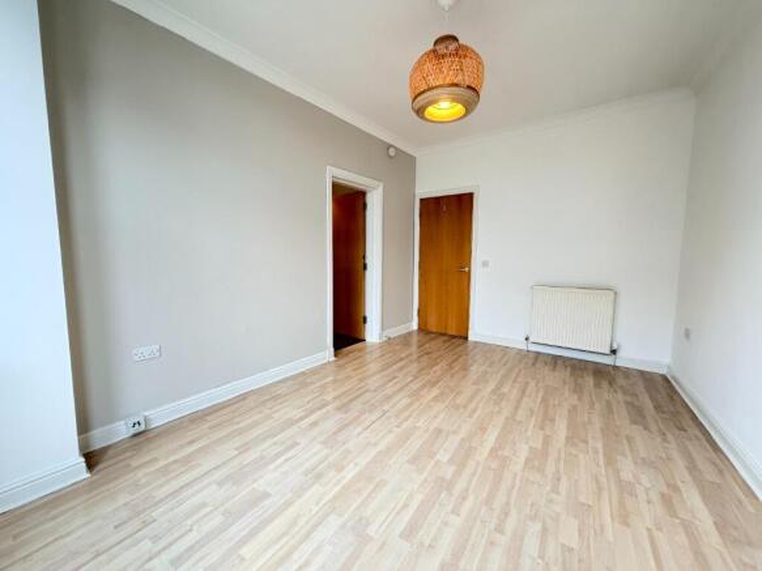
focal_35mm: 14
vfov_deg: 85.7
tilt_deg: -5.1
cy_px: 286
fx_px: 308
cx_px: 381
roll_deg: +0.0
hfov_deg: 102.1
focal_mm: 2.22
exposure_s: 1/113
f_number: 2.2
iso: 320
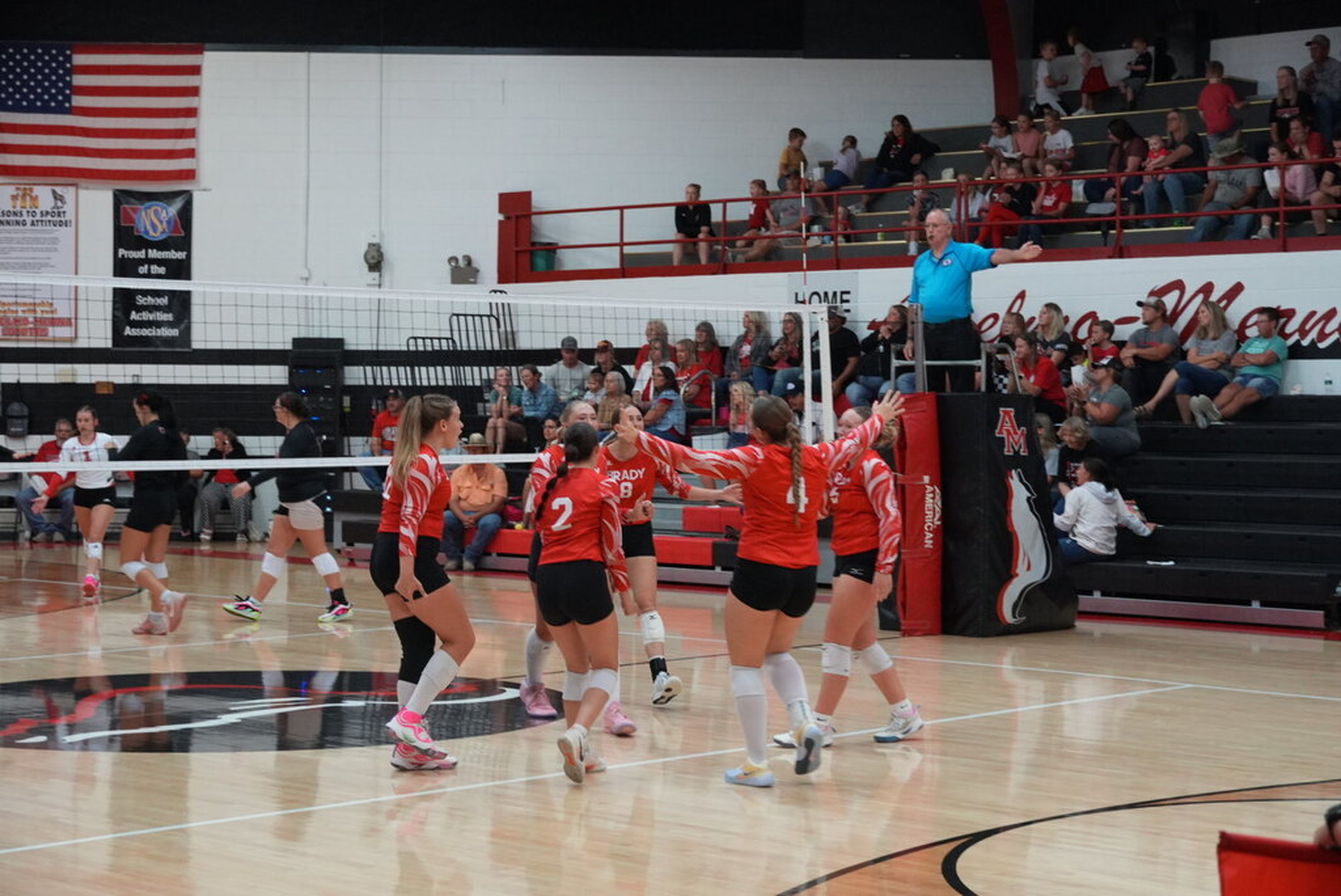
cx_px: 670
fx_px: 2516
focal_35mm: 68
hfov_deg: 29.8
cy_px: 448
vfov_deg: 20.2
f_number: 5.6
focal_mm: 45
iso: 3200
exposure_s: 1/250
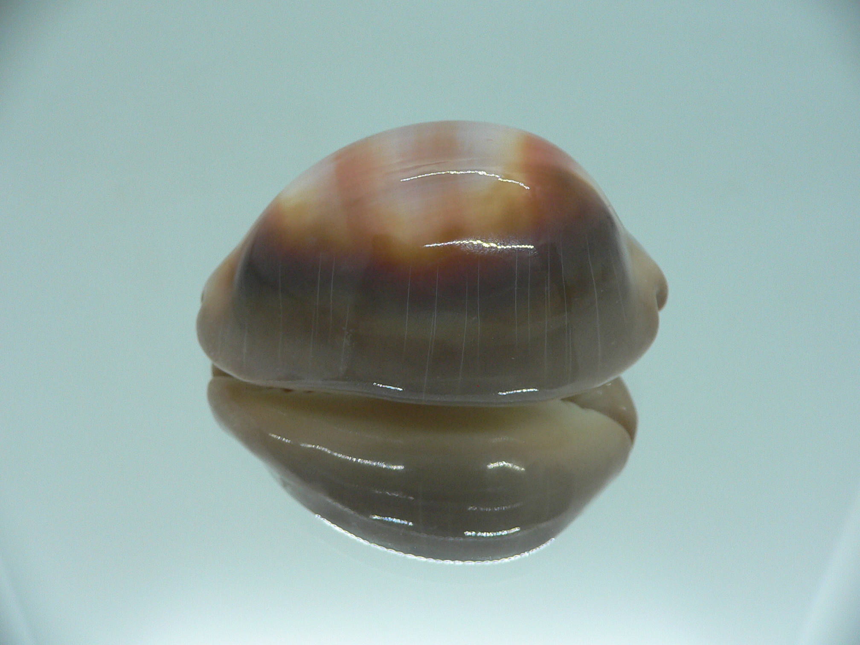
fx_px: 870
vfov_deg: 40.7
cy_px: 322
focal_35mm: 35
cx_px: 430
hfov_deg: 52.6
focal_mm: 4.6
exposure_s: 1/60
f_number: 2.8
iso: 100
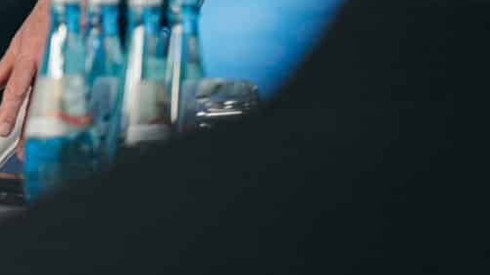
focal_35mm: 912
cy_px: -238
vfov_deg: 1.3
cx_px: -660
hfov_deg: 2.4
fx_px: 11847
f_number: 2.8
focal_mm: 170
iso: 900
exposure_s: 1/200
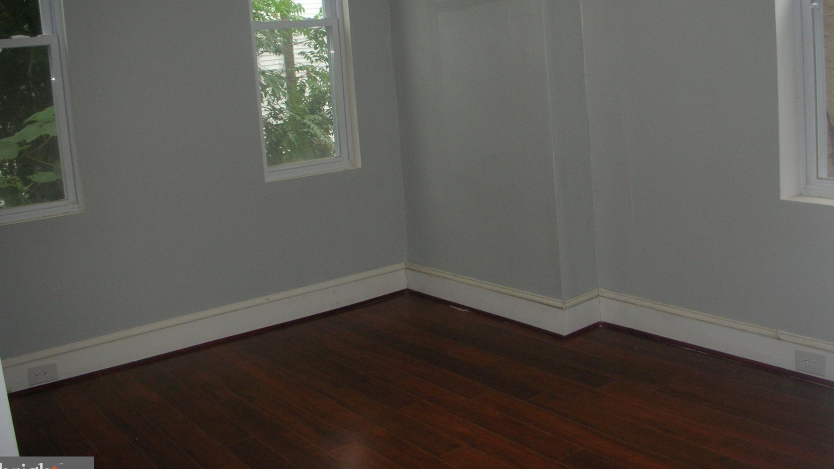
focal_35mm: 39
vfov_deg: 30.3
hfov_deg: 51.6
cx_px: 417
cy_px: 171
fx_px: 862
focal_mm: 5.8
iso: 88
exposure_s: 1/60.1
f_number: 3
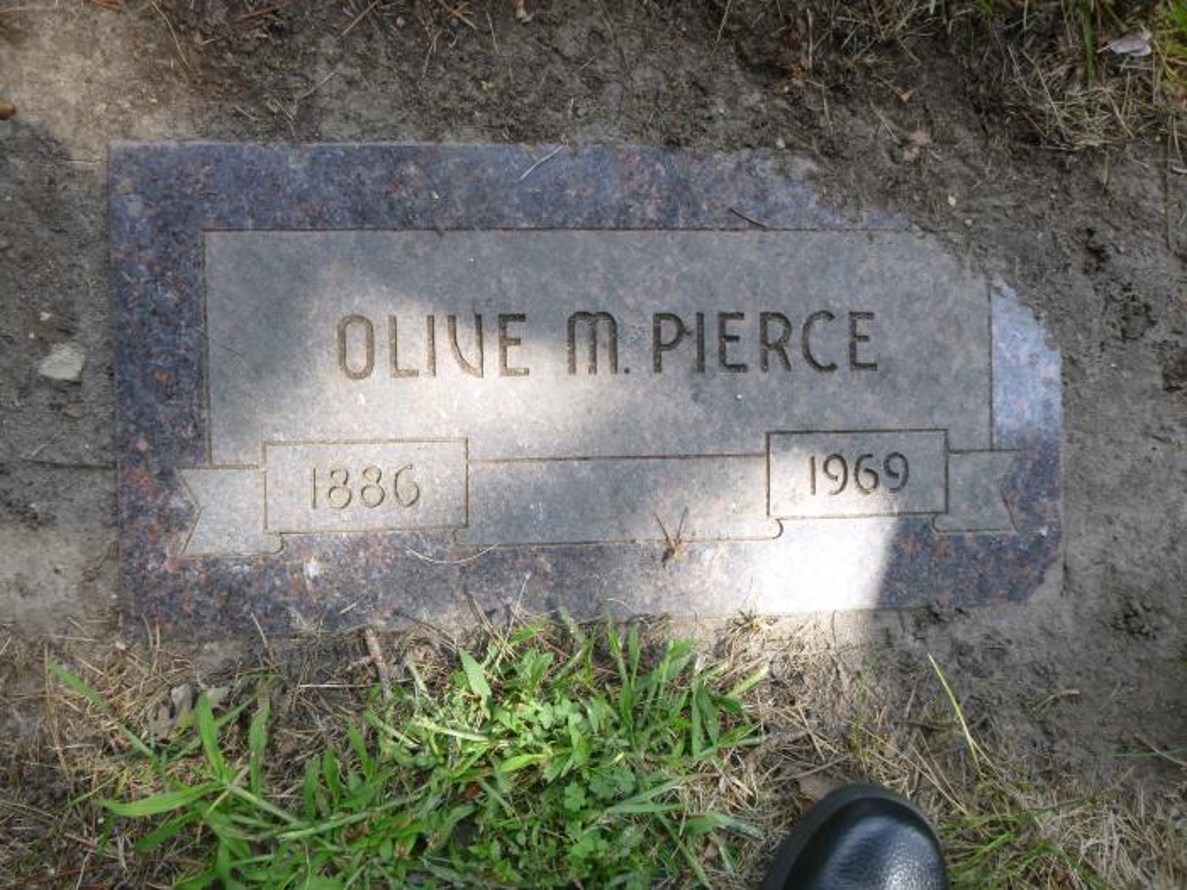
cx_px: 594
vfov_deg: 54.9
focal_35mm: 25
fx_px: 857
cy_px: 445
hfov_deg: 69.4
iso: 100
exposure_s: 1/80
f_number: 3.9
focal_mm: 4.5
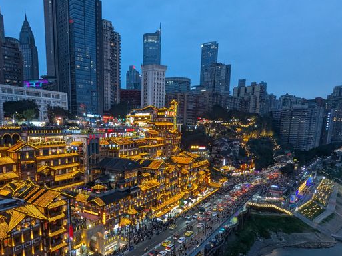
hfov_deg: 68.1
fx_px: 247
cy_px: 175
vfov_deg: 53.5
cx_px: 123
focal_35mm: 25
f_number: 2.2
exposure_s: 1/100
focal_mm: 2.35
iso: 230
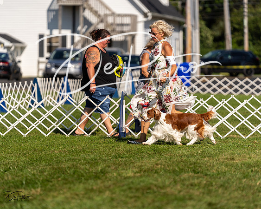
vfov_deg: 6.9
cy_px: 104
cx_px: 130
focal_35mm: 225
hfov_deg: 8.6
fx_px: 1739
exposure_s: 1/2500
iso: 100
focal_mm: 200
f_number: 3.2
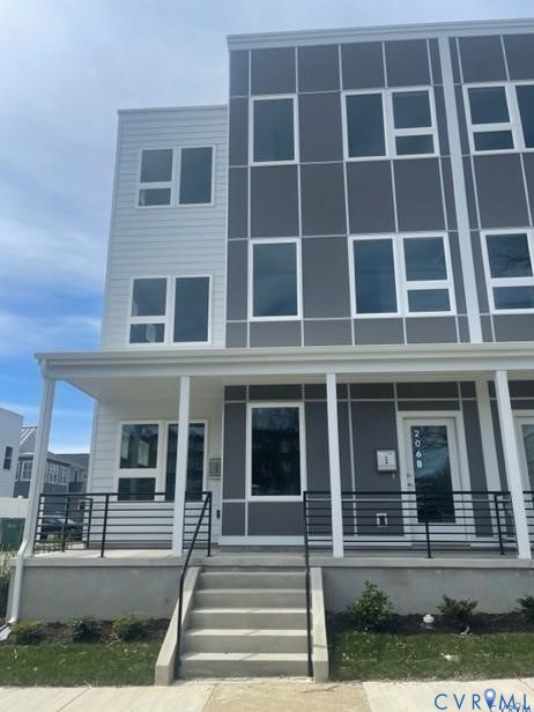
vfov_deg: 65.3
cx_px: 268
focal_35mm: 27
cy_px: 347
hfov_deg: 51.4
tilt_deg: +17.6
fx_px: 555
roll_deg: -2.5
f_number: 1.6
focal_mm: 5.1
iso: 32
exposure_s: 1/3559
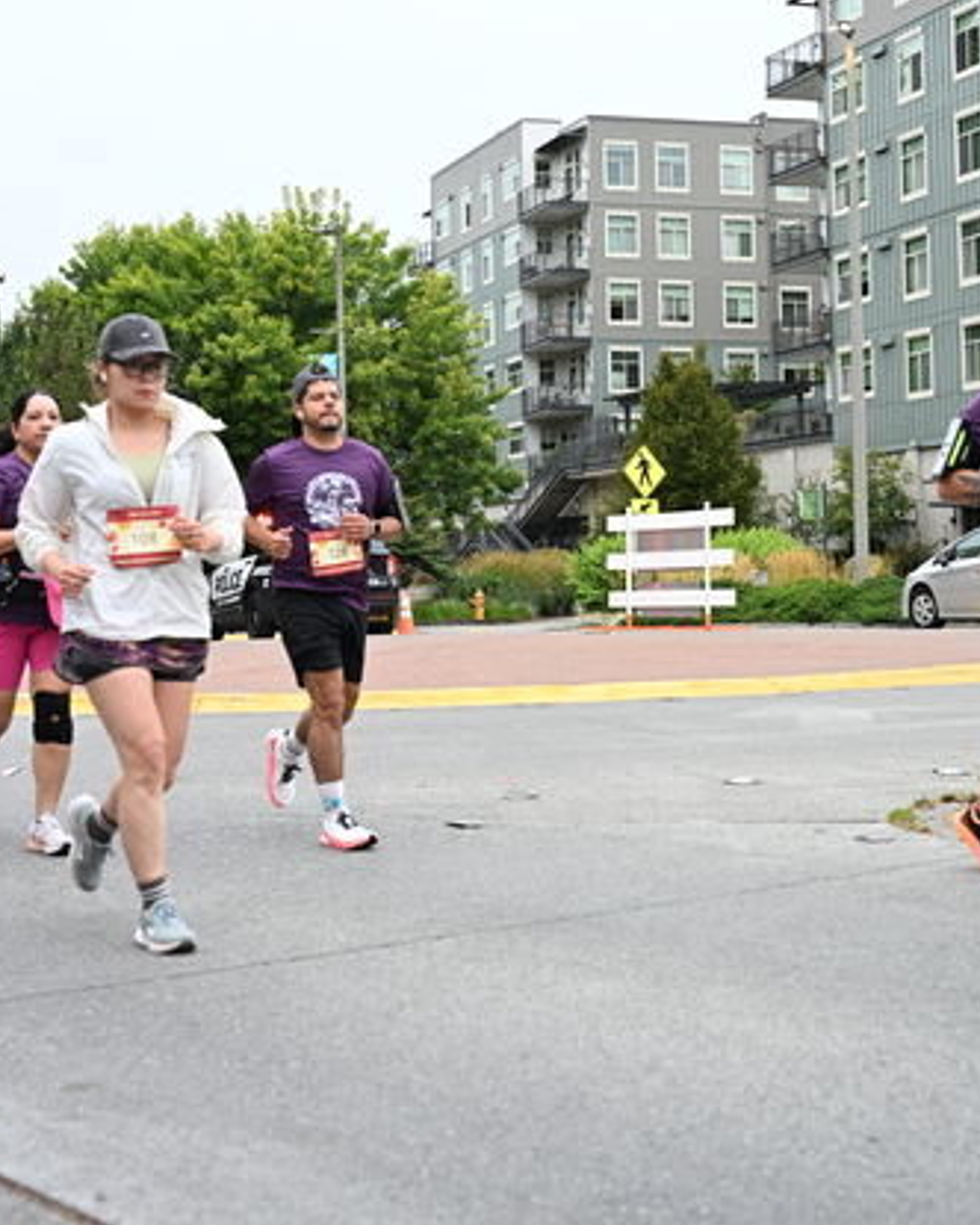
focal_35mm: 56
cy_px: 455
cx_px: 459
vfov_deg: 33.4
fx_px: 2030
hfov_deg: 27.1
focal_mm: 45
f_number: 4
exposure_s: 1/800
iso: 1600
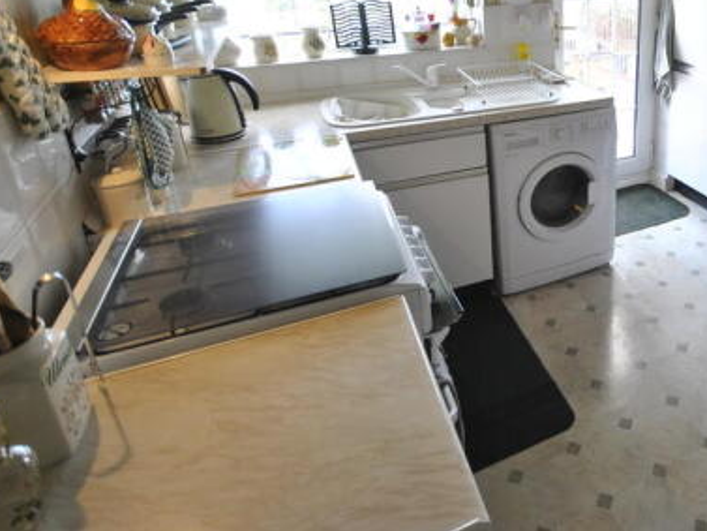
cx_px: 592
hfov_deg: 61.9
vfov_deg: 52.5
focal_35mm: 25
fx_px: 511
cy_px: 134
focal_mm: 10
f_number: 4
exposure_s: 1/13
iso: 400
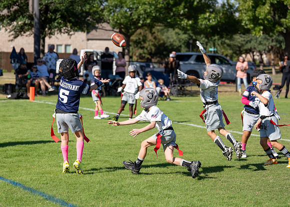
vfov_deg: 13.6
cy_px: 98
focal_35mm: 105
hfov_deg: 19.0
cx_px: 107
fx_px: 866
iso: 250
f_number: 2.8
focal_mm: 70
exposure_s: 1/6400
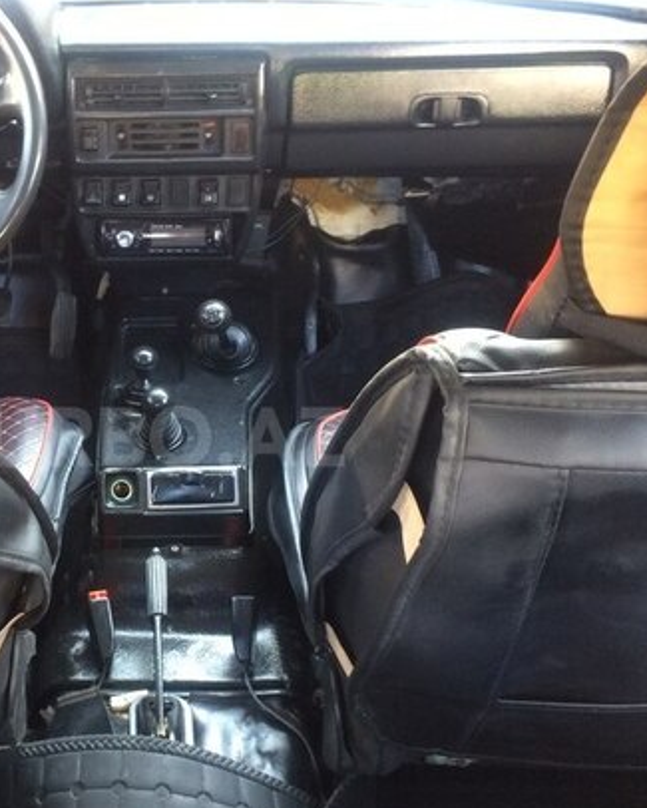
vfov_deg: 40.3
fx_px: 1101
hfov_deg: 32.0
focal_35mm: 46
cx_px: 141
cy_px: 437
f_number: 2.2
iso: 125
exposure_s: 1/33
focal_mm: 4.15
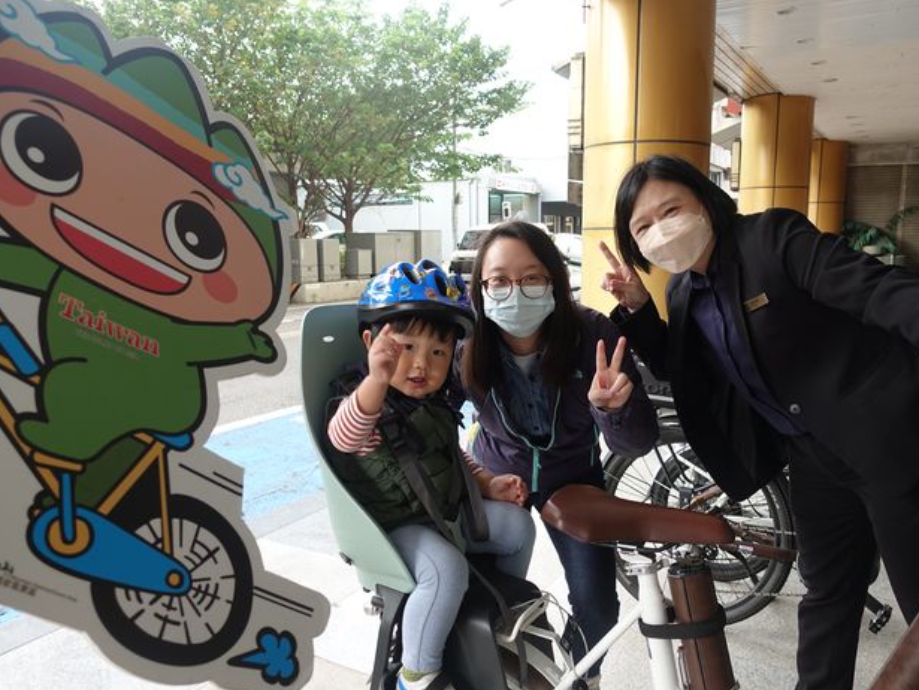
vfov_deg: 51.4
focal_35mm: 27
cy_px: 346
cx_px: 483
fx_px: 717
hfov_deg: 65.3
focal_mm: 8.8
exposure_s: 1/100
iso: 125
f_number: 3.2
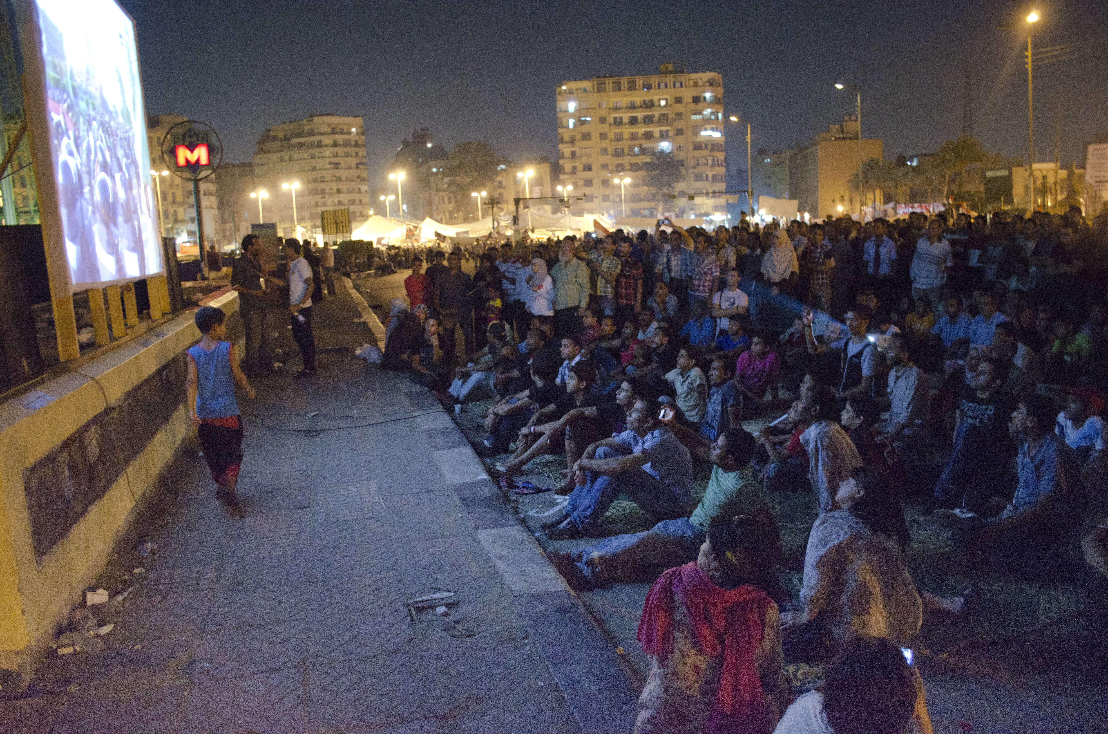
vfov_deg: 47.7
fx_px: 829
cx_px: 554
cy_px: 367
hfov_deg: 67.5
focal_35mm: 27
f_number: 3.5
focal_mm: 18
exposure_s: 1/13
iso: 2500
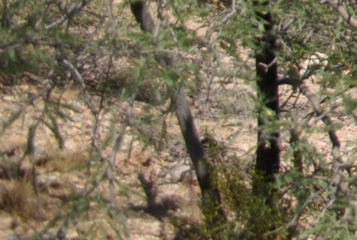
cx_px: 884
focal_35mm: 135
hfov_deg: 11.9
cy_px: -319
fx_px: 1342
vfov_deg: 9.2
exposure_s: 1/1600
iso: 100
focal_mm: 18
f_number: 3.5
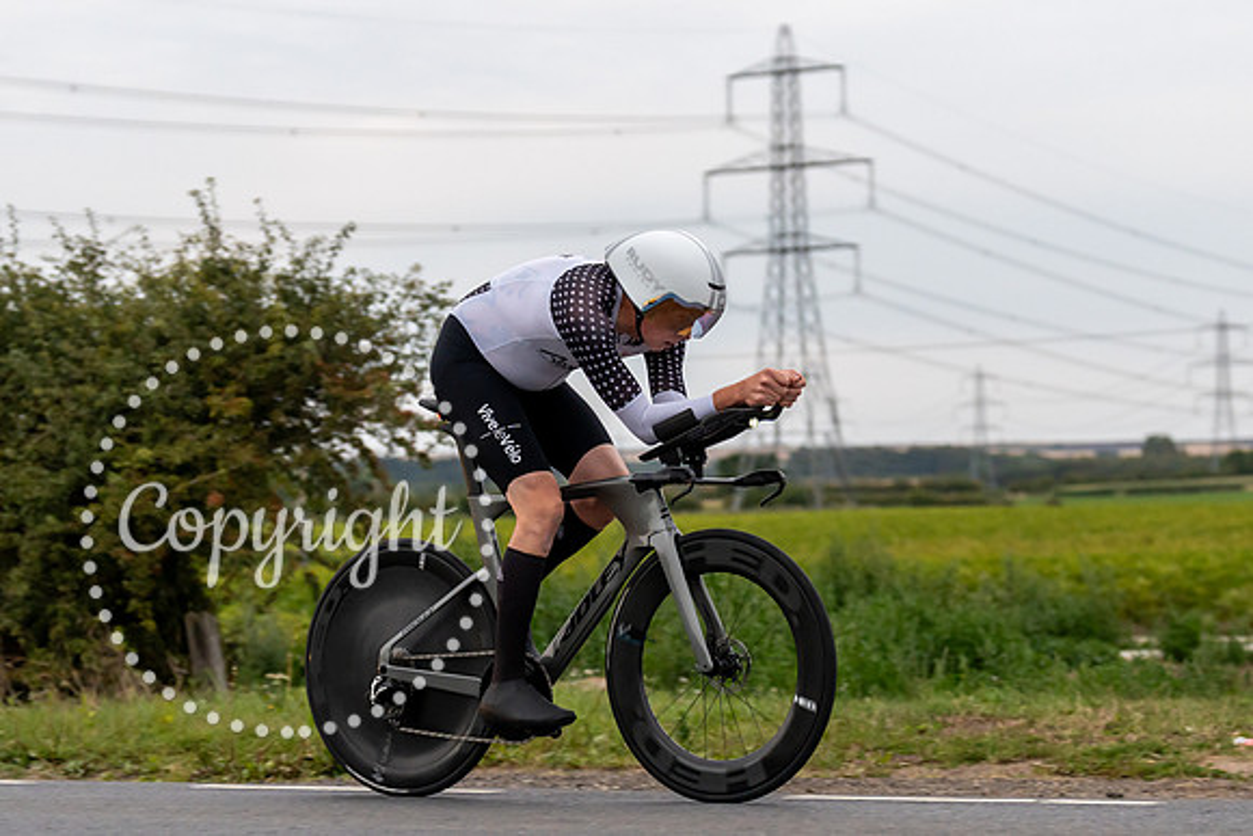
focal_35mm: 104
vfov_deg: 13.1
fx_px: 3635
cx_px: 637
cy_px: 477
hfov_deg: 19.6
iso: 1600
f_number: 3.2
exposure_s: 1/800
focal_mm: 70
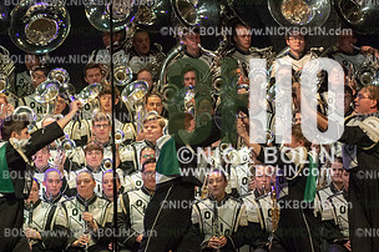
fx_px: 3512
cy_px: 117
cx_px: 256
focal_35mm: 334
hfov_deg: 6.2
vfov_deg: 4.1
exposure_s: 1/400
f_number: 5.6
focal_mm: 175
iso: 8000
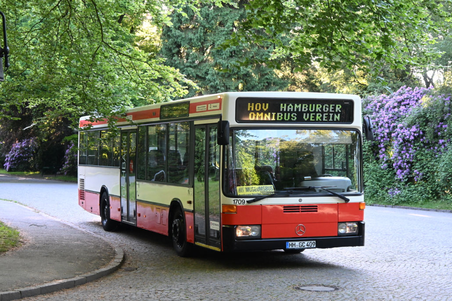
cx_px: 226
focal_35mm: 75
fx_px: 942
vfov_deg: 18.2
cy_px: 150
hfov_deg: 27.0
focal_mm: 50
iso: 1800
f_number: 6.3
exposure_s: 1/125
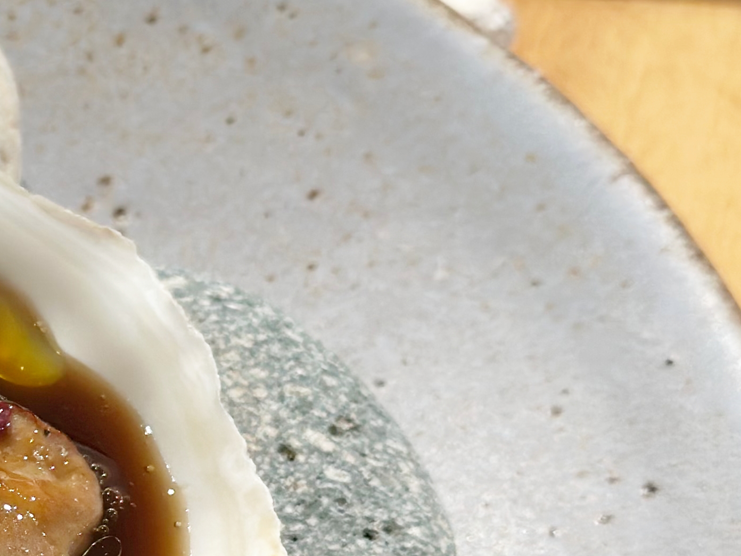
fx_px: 2975
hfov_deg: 13.7
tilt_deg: -51.1
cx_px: -224
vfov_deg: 10.6
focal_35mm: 139
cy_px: 472
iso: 100
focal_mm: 6.86
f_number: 1.78
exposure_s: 1/60
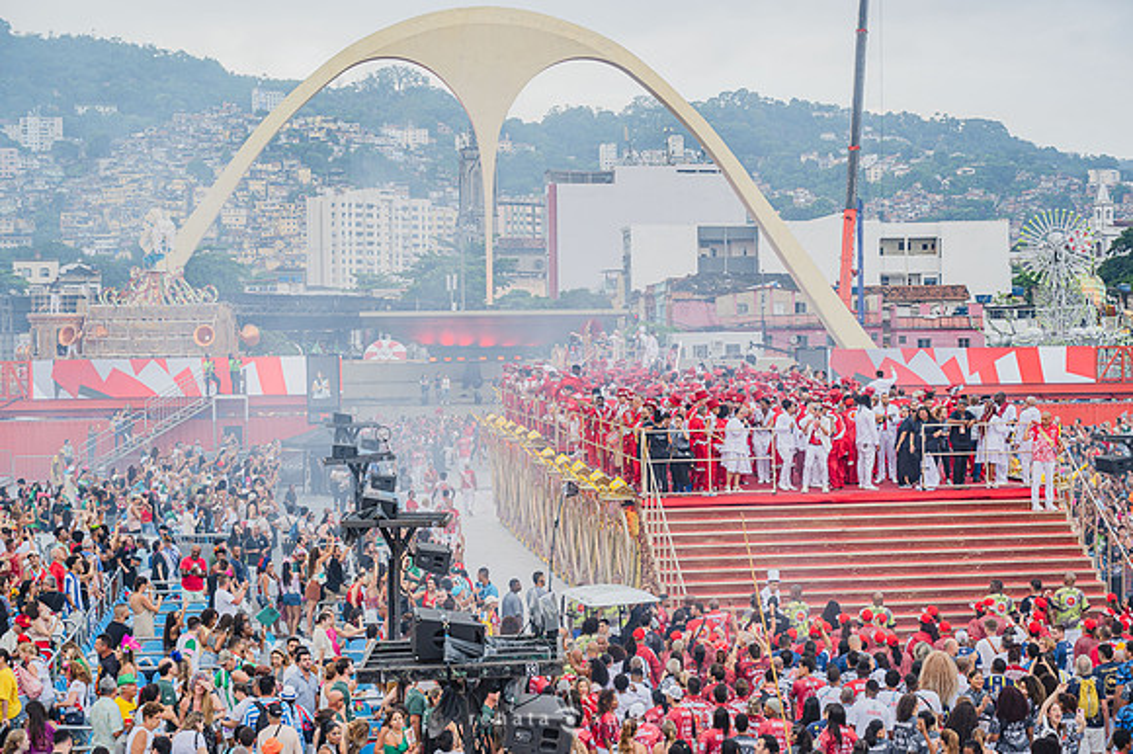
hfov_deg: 33.4
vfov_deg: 22.6
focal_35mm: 60
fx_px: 1887
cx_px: 566
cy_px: 377
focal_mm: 60
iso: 800
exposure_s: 1/1000
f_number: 5
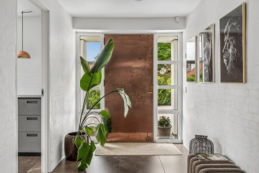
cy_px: 86
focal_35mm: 30
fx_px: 216
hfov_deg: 61.9
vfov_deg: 43.6
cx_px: 130
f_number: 8
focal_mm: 20
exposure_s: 1/25
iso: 200
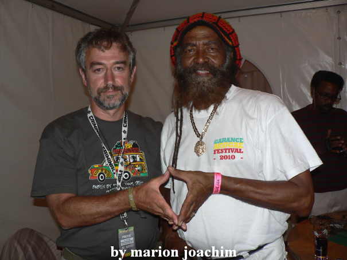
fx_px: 351
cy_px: 130
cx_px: 174
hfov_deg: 52.6
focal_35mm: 35
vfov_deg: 40.7
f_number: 2.8
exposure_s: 1/60
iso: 100
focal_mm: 6
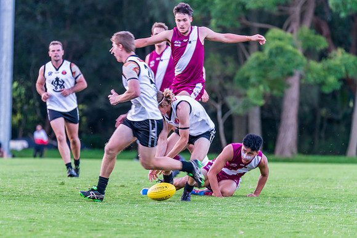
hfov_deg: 5.9
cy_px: 129
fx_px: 3487
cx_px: 164
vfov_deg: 3.9
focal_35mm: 352
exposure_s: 1/200
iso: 1600
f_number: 5.6
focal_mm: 320
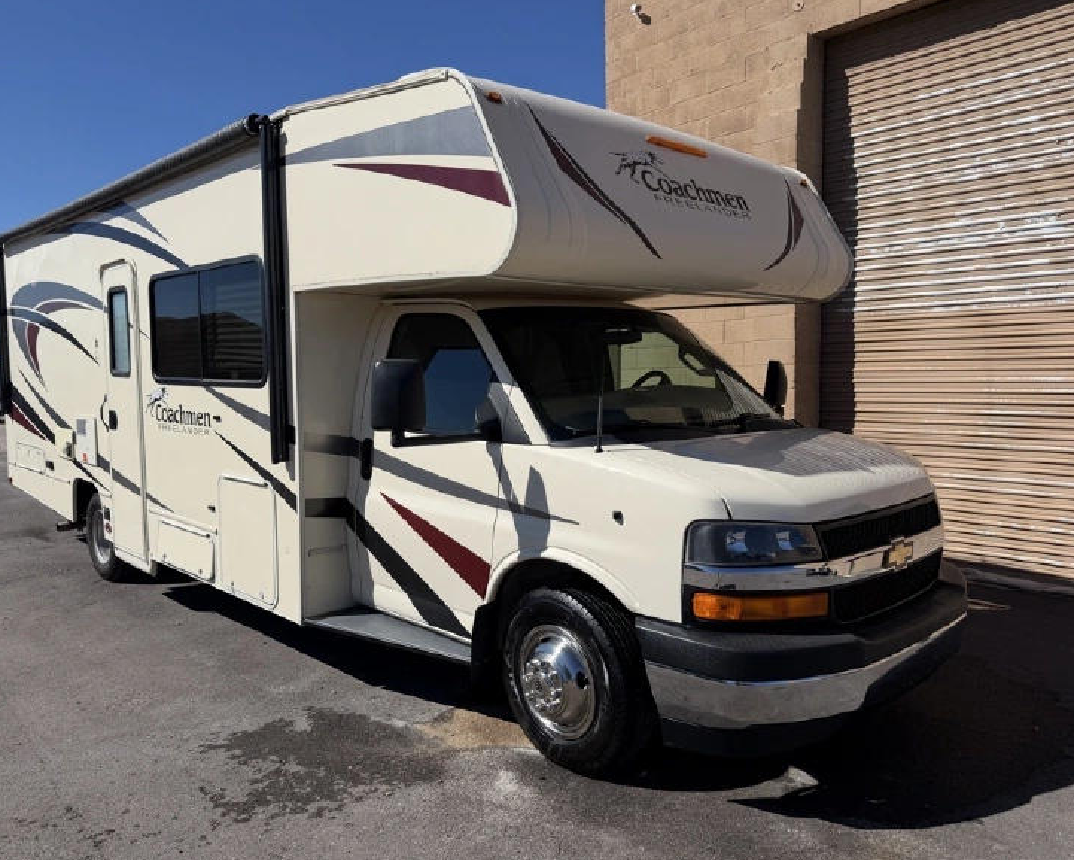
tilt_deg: -3.7
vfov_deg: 54.9
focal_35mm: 26
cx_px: 484
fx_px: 827
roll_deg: +2.0
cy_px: 432
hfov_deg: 65.9
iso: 80
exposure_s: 1/9091
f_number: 1.78
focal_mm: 6.76
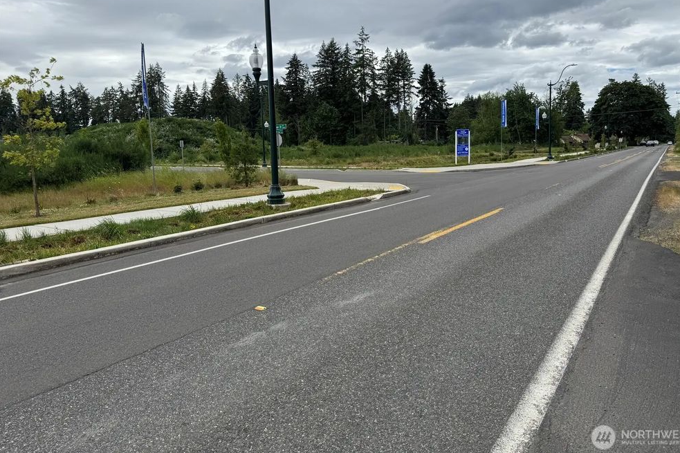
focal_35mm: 26
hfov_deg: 69.4
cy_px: 189
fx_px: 491
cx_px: 352
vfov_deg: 49.3
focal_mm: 6.76
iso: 80
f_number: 1.78
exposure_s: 1/4950
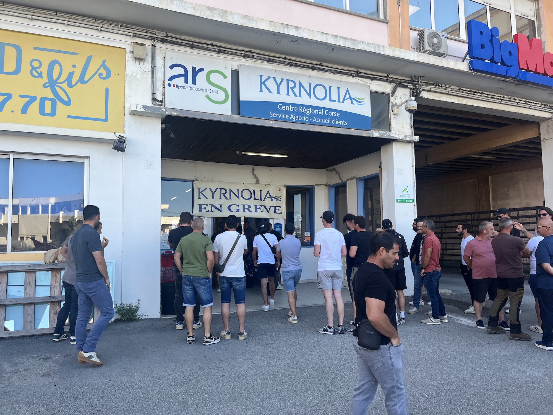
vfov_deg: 53.1
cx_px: 276
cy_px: 208
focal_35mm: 26
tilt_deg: +2.9
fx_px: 415
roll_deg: +0.2
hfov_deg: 67.3
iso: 50
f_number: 1.6
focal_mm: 5.1
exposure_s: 1/454
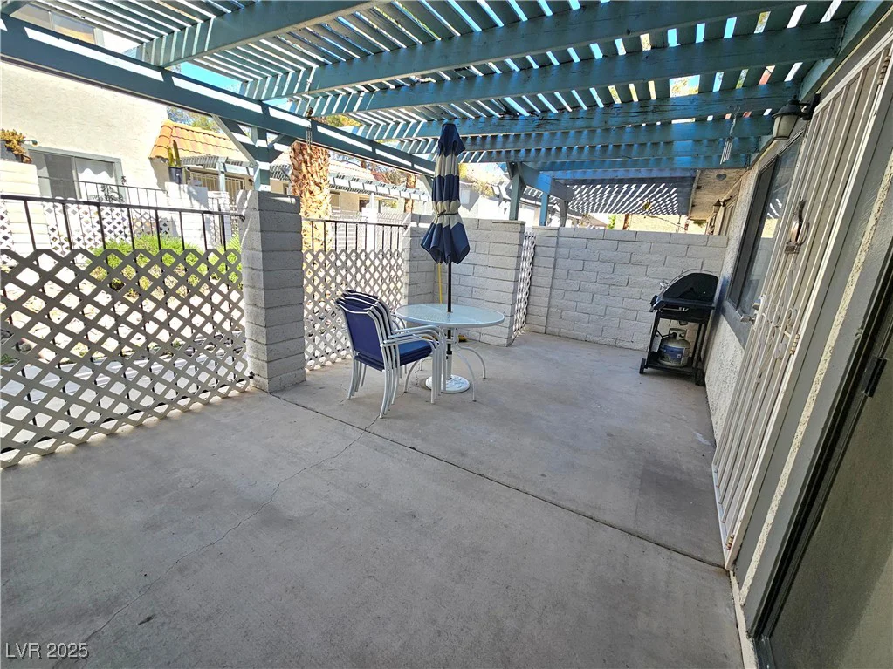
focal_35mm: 13
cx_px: 446
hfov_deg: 106.2
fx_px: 335
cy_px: 334
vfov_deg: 89.9
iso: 50
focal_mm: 2.2
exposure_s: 1/417
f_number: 2.2
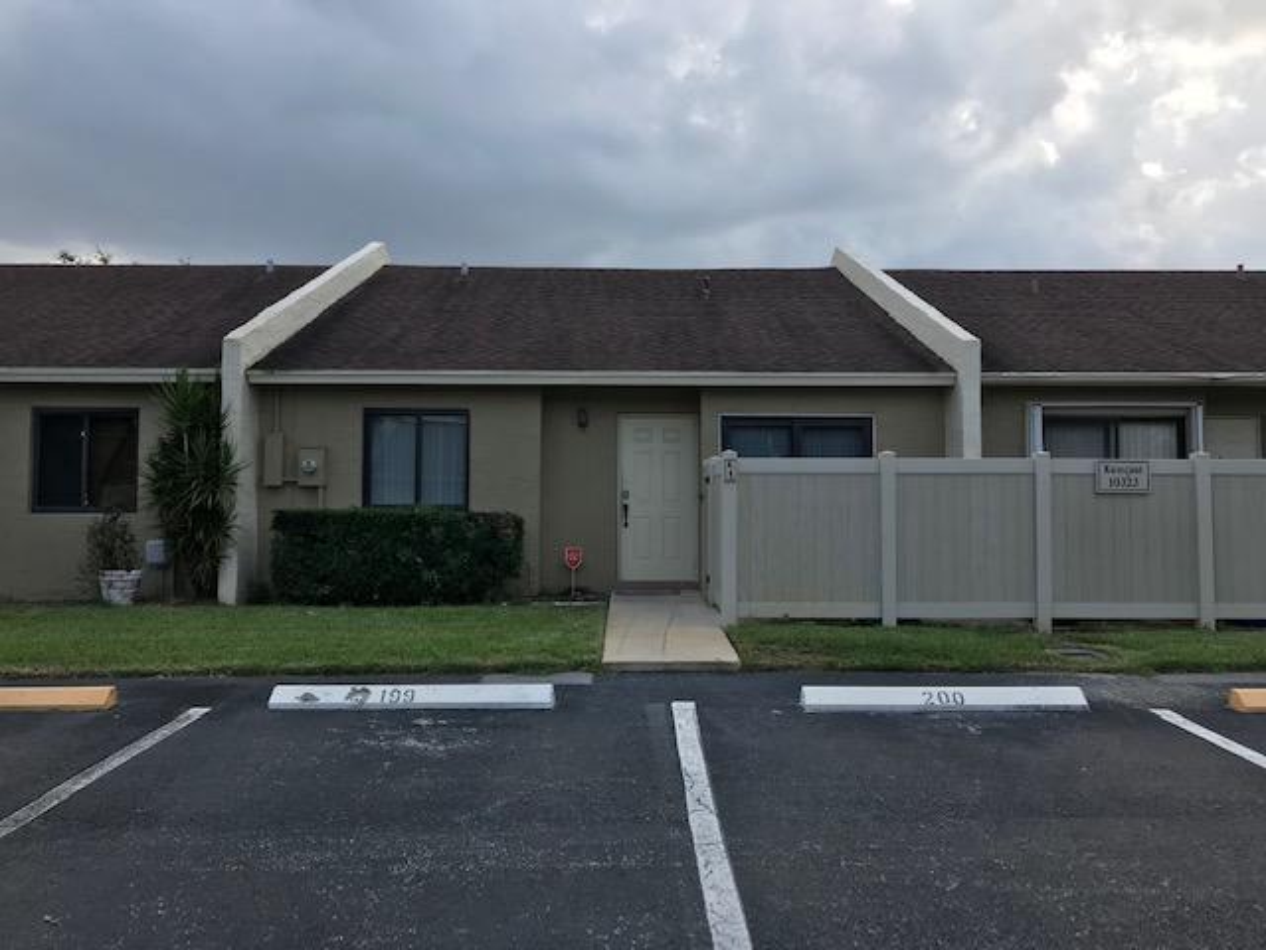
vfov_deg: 49.7
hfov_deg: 63.4
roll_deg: +0.6
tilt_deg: +3.2
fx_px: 1024
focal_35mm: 28
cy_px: 475
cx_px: 633
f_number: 1.8
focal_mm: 3.99
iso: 20
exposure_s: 1/997
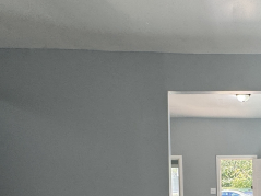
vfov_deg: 33.7
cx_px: 252
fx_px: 294
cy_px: 195
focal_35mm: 39
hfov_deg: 42.4
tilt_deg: -4.5
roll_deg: +0.6
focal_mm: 2.22
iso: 125
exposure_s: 1/120
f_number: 2.2
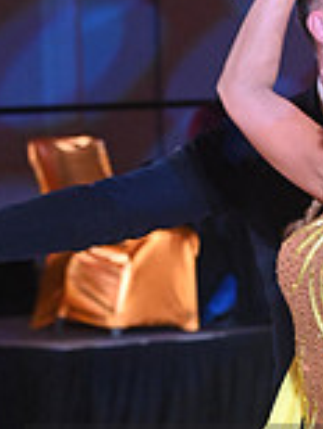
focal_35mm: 282
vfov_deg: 7.0
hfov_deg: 5.3
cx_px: 411
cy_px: 518
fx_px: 3499
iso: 5000
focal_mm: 78
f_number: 5.6
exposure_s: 1/400
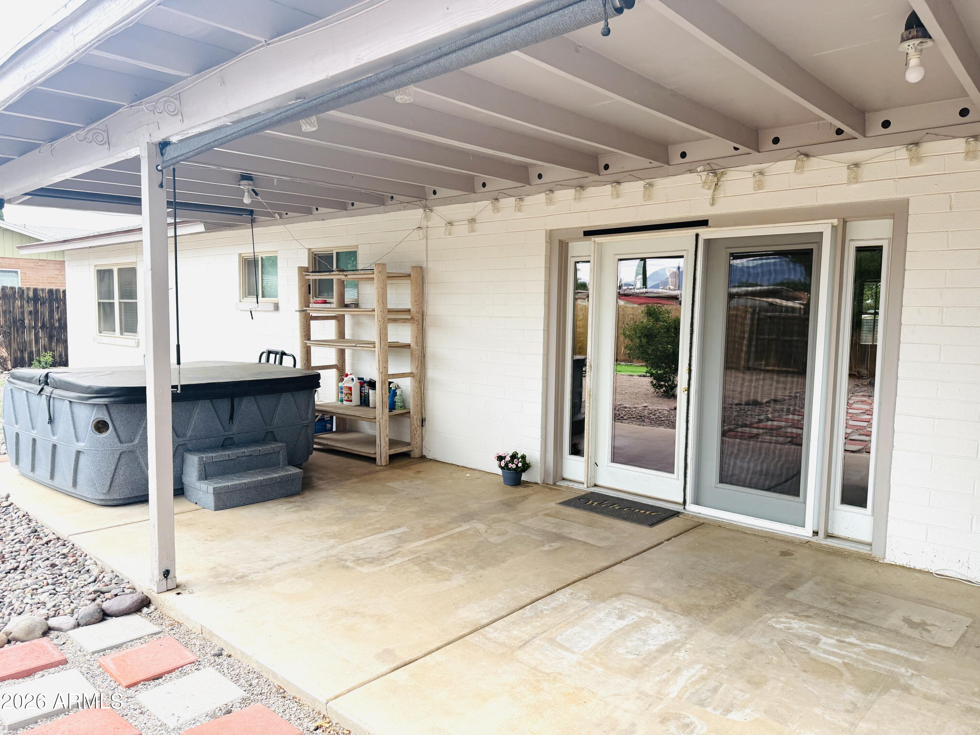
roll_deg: -1.2
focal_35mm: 24
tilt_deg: -4.5
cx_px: 490
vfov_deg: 56.8
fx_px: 679
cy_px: 368
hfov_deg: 71.6
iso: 100
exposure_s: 1/1292
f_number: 1.78
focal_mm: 6.76
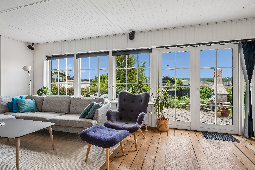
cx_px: 128
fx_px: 131
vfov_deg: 65.9
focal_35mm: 18
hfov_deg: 88.4
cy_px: 85
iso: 640
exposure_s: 1/80
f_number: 9
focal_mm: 18.5
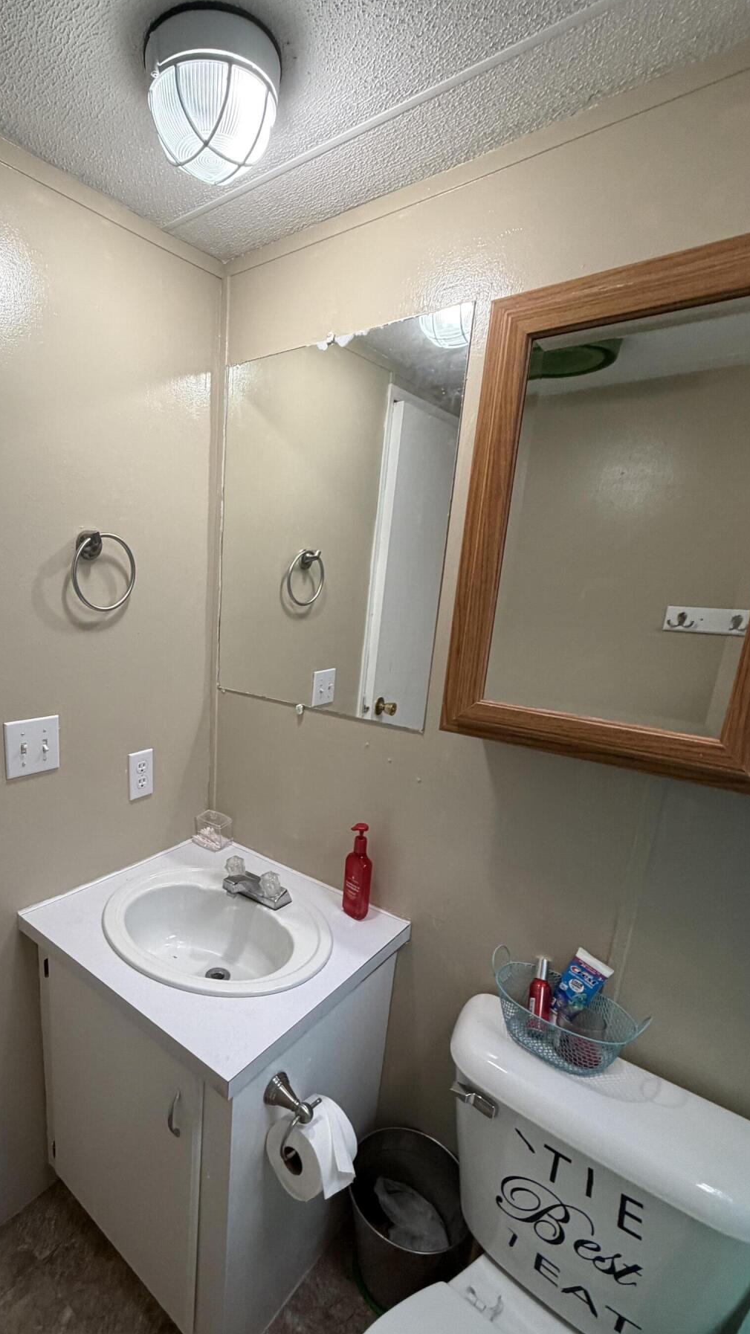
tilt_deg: -15.4
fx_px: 601
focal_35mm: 17
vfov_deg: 95.6
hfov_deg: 62.2
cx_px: 244
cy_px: 734
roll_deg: -2.1
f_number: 2.2
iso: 250
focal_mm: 2.22
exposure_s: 1/60
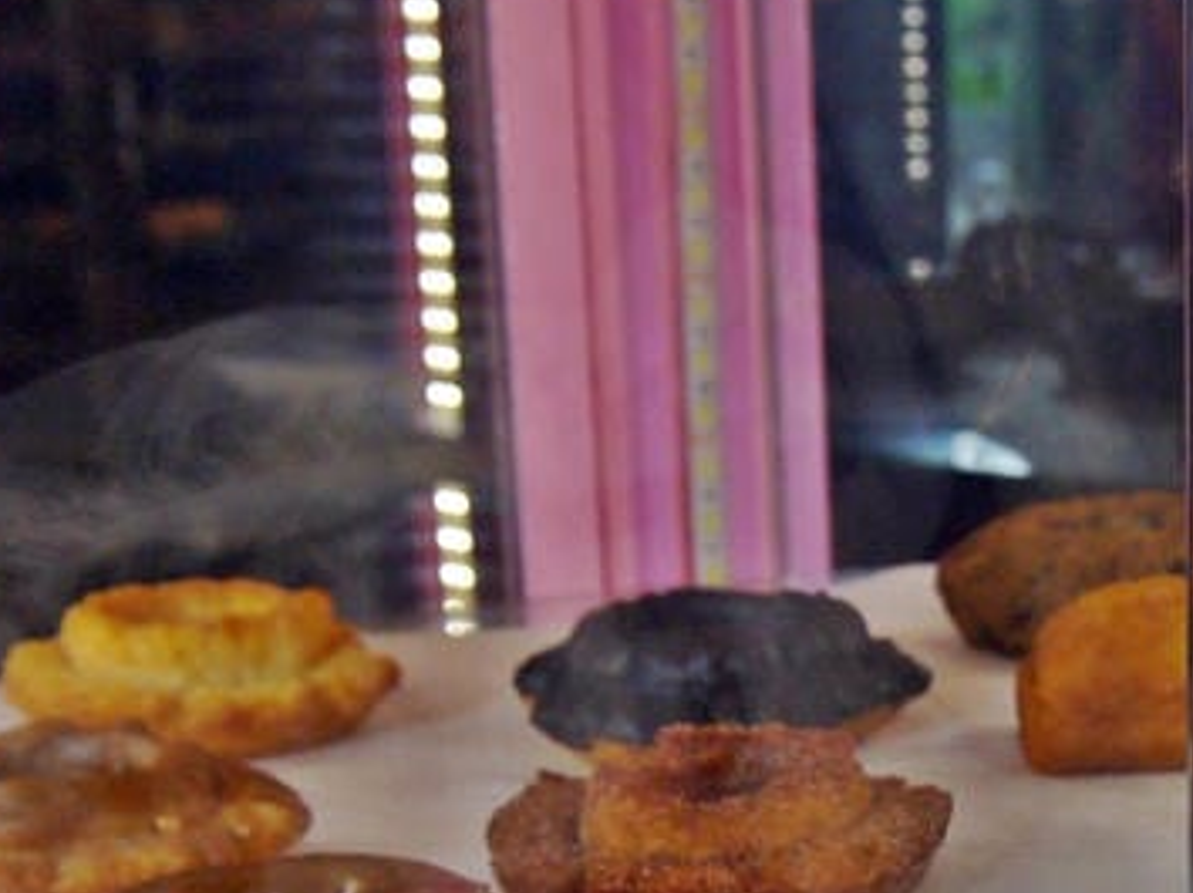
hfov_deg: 20.1
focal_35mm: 95
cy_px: 1035
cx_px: 1166
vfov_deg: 15.1
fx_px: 3272
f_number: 3.5
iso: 400
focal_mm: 14
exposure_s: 1/125
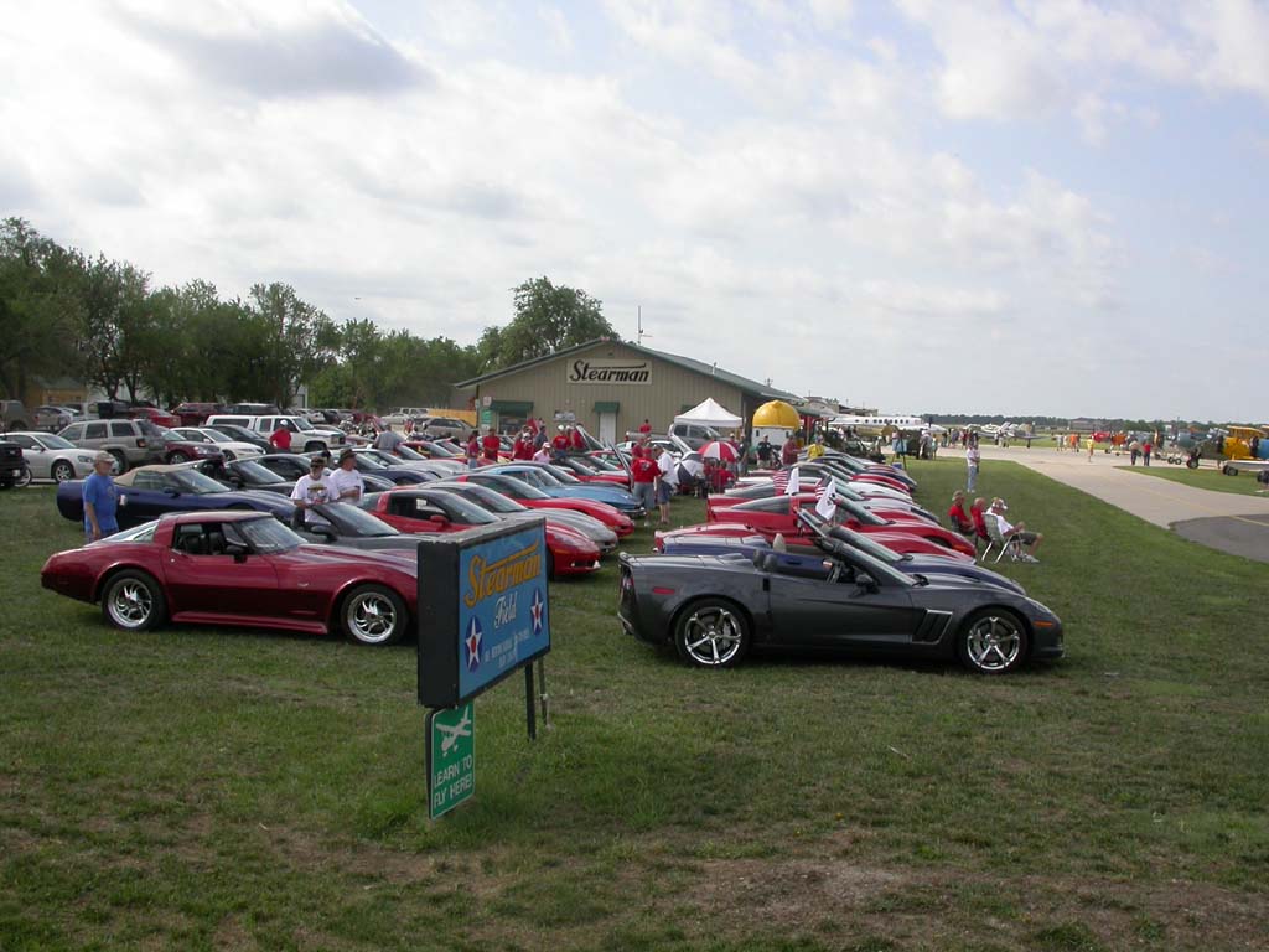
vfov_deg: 37.7
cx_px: 634
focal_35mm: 38
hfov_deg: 49.0
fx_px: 1393
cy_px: 476
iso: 100
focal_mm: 7.85
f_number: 6.7
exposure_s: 1/351
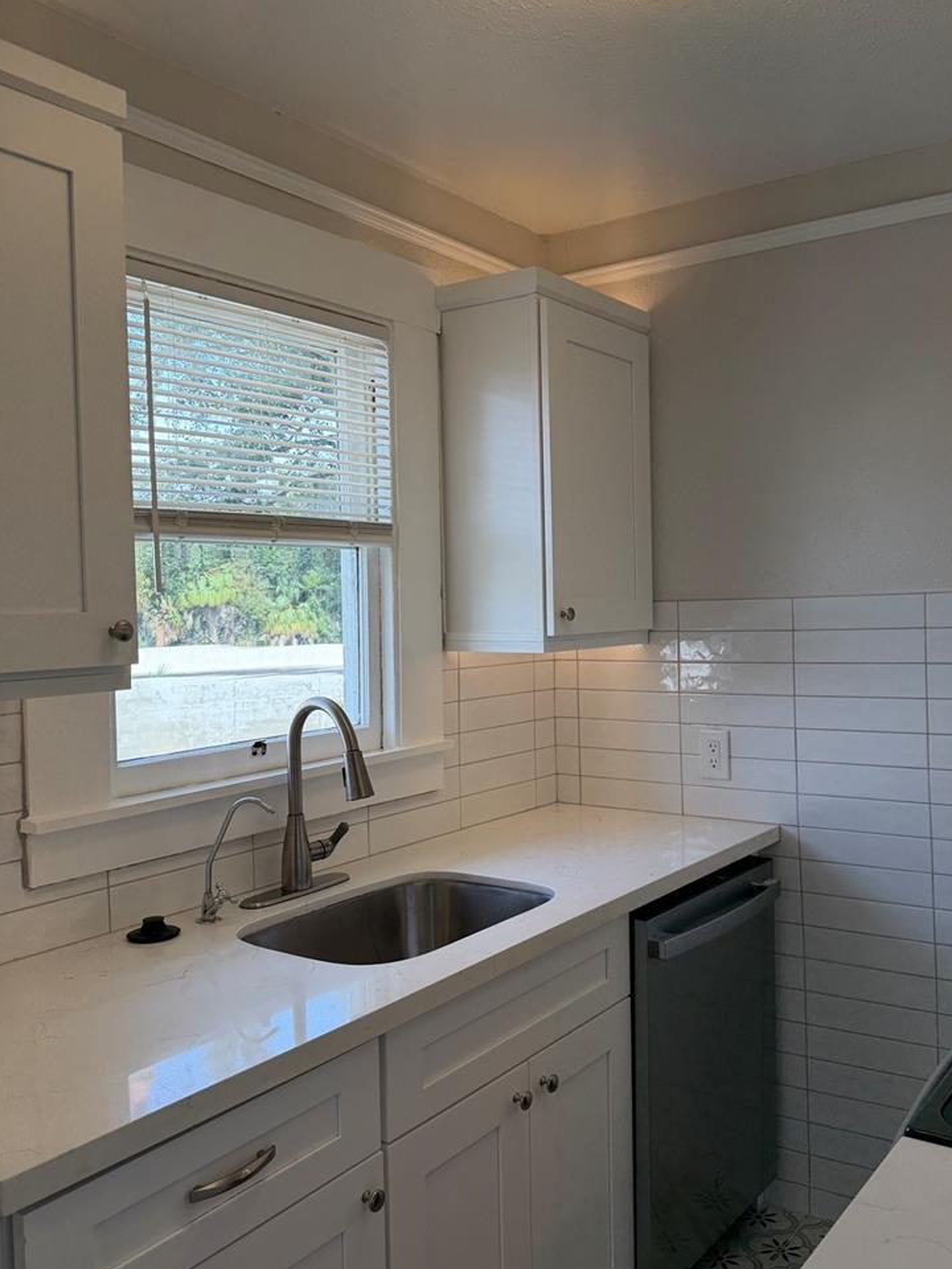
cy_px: 642
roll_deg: +2.0
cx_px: 587
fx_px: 1100
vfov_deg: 60.0
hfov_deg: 46.4
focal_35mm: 30
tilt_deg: -1.0
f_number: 1.78
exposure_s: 1/374
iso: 100
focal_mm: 6.76
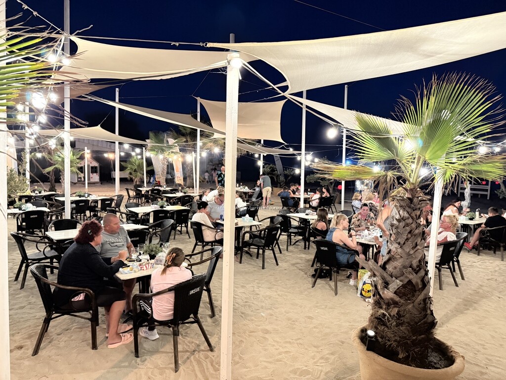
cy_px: 190
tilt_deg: -3.8
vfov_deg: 56.8
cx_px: 253
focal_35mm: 24
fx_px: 351
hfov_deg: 71.6
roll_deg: -1.8
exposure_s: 1/33
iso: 800
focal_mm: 6.76
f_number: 1.78
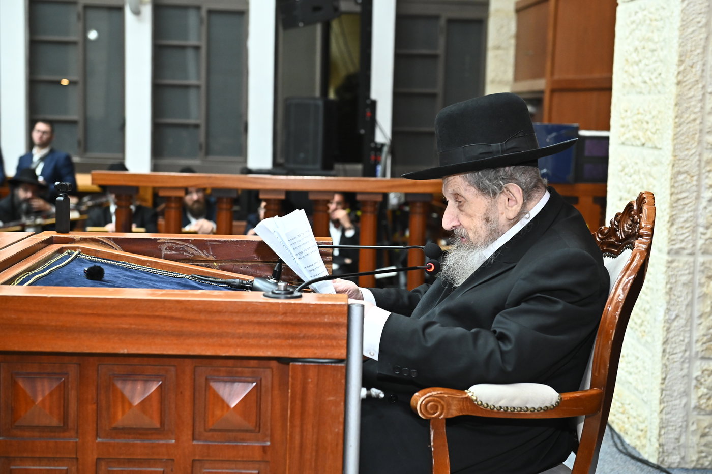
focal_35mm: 58
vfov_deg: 23.4
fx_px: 1147
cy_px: 237
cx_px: 356
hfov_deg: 34.5
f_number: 4
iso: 3200
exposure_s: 1/160
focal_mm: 58
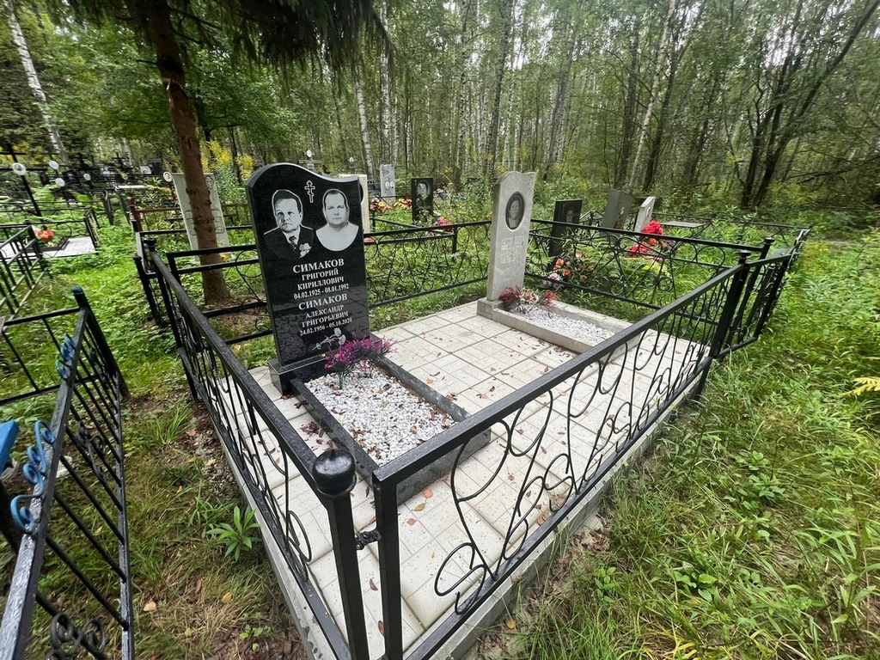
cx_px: 440
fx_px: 330
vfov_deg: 89.9
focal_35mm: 13
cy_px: 330
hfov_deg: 106.2
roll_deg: +3.3
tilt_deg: -18.5
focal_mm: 1.57
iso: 50
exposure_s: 1/99
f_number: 1.8
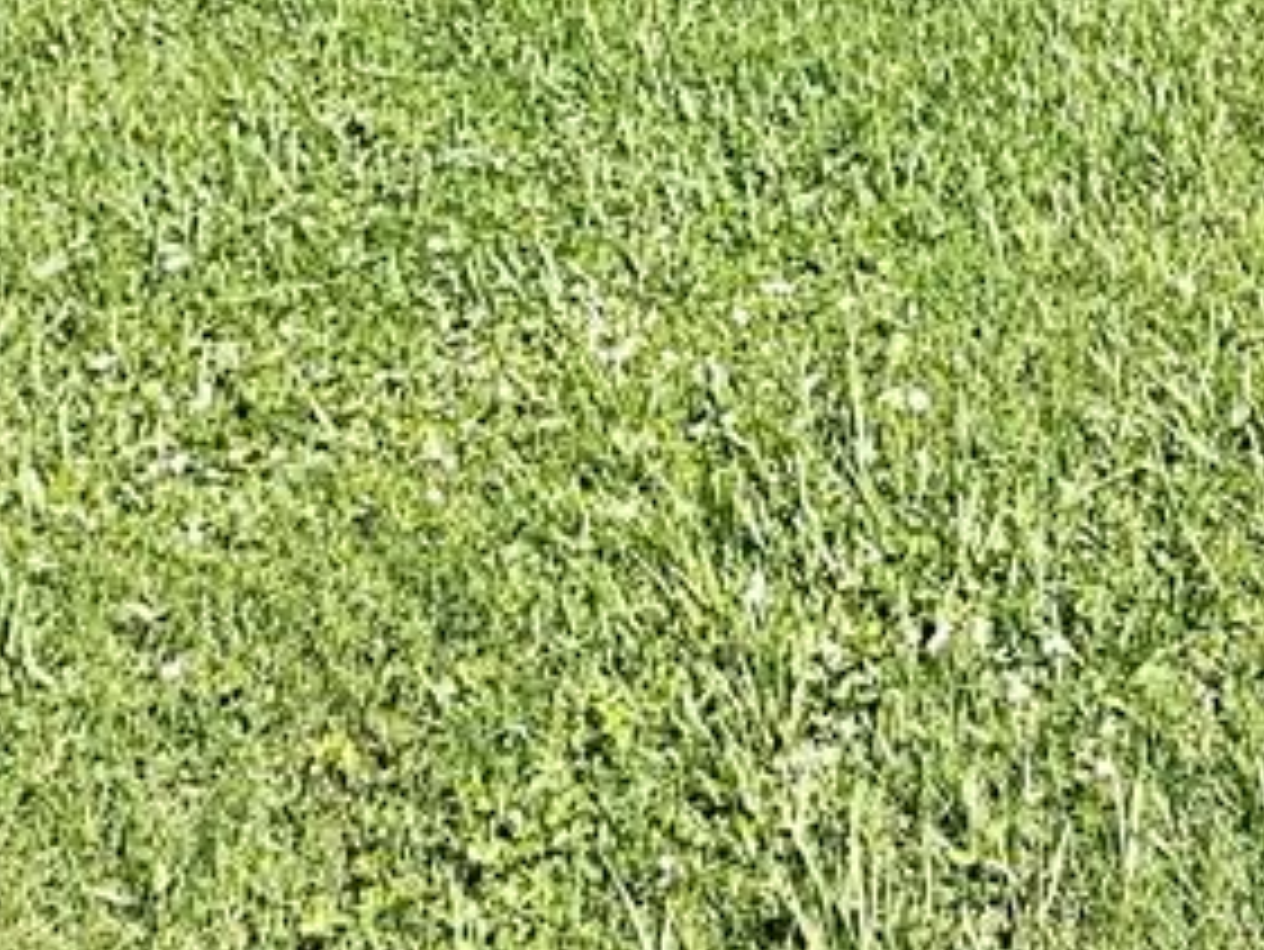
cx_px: 1237
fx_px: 1863
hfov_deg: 34.4
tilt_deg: -2.5
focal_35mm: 51
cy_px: -734
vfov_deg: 20.6
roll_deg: -0.7
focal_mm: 2.22
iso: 50
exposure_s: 1/2024
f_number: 2.2
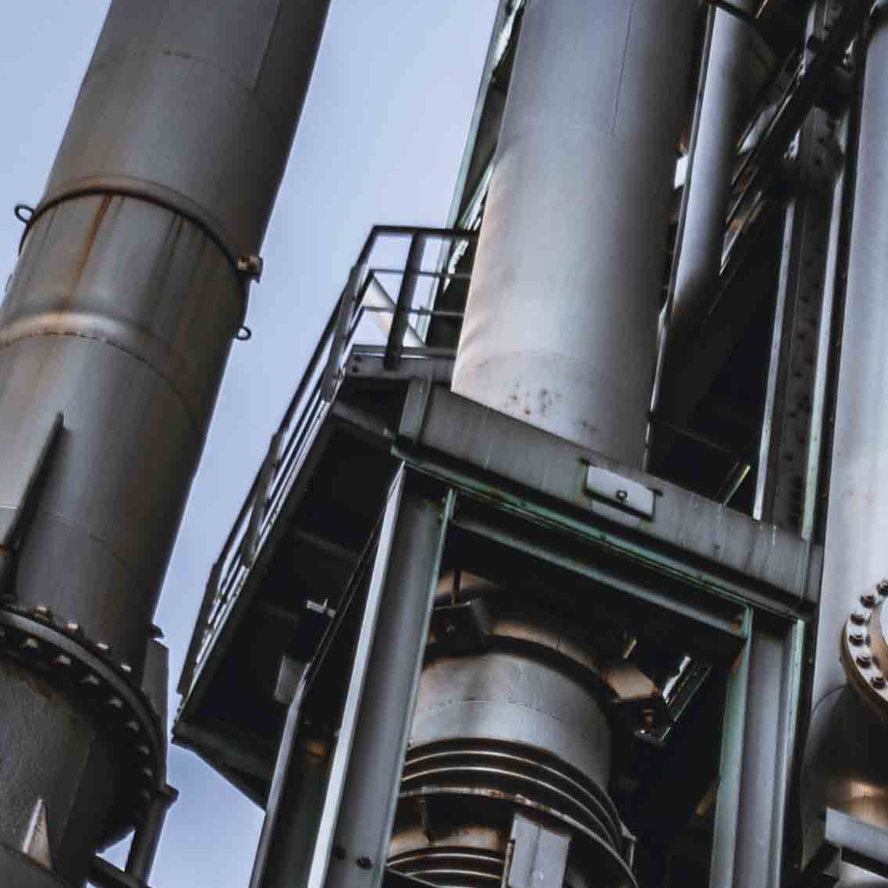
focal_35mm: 95
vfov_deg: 17.3
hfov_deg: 17.1
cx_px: 1184
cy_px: 1124
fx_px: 2757
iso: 50
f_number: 2.8
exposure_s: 1/500
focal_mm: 16
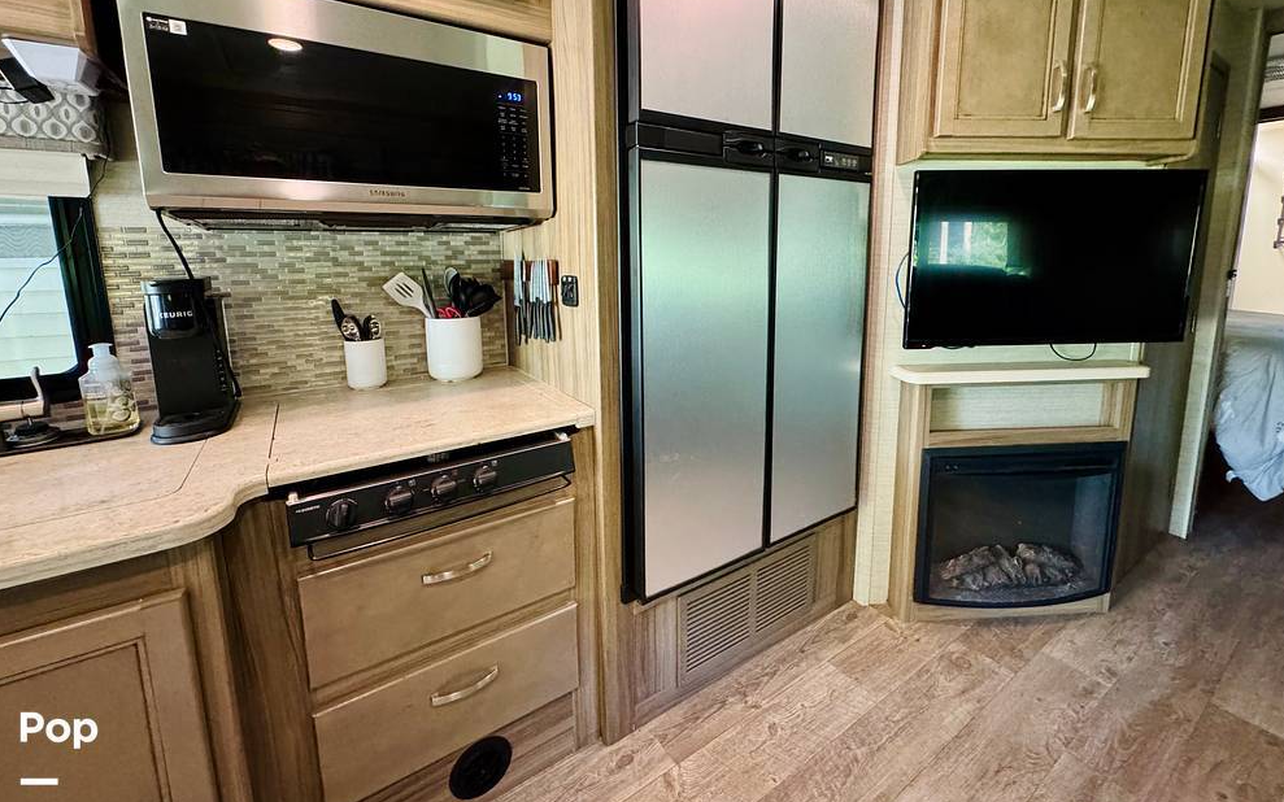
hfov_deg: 101.5
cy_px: 327
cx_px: 644
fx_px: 525
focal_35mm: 15
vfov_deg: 74.1
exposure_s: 1/60
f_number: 2.2
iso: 1000
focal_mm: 2.22
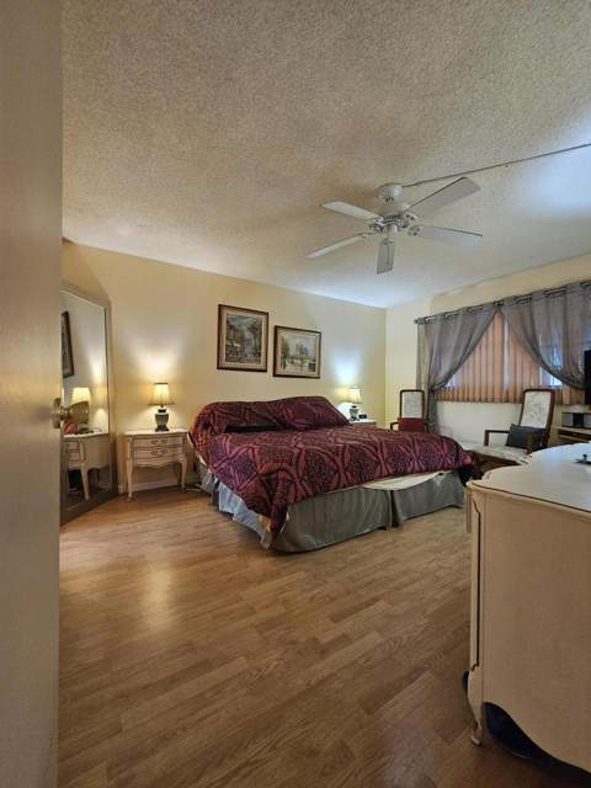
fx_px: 296
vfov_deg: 106.2
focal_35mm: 13
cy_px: 394
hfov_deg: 89.9
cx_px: 296
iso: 500
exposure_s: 1/30
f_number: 2.2
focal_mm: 2.2
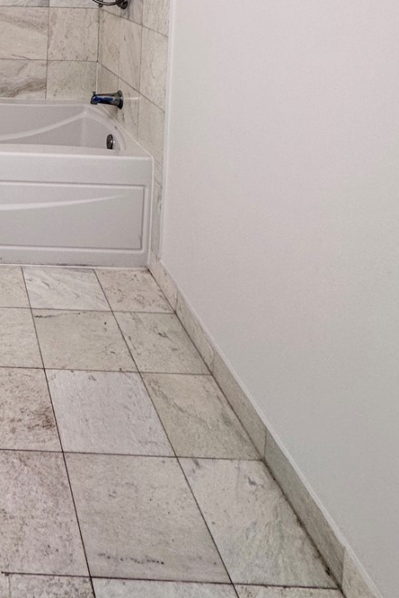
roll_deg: -1.9
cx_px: -62
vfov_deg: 44.5
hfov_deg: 32.3
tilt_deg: -2.6
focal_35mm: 35
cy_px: -26
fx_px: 582
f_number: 2.2
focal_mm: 2.22
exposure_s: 1/120
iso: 80
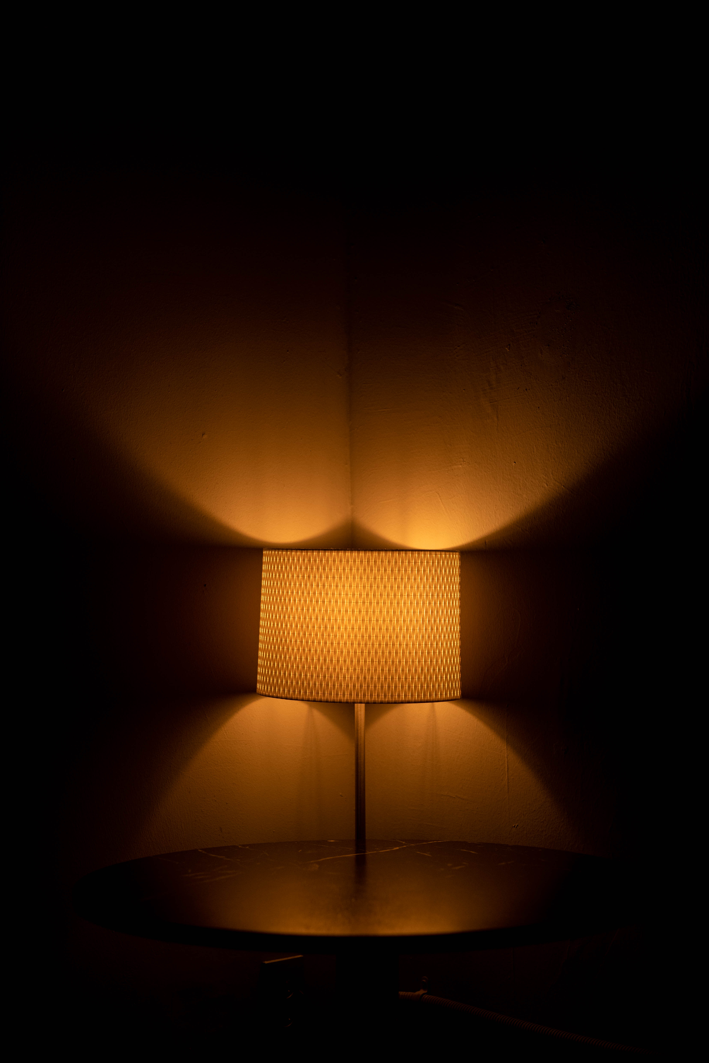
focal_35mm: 50
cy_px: 532
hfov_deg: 27.0
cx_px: 354
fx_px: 1476
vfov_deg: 39.6
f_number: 2.8
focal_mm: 50
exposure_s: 1/125
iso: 800
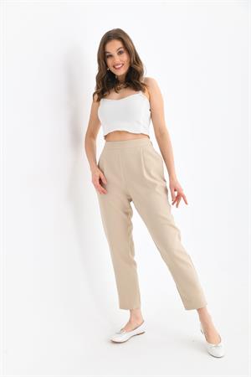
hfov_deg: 29.2
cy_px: 188
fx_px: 481
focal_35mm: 46
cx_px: 126
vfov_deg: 42.7
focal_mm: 46
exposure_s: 1/125
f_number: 6.3
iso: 160
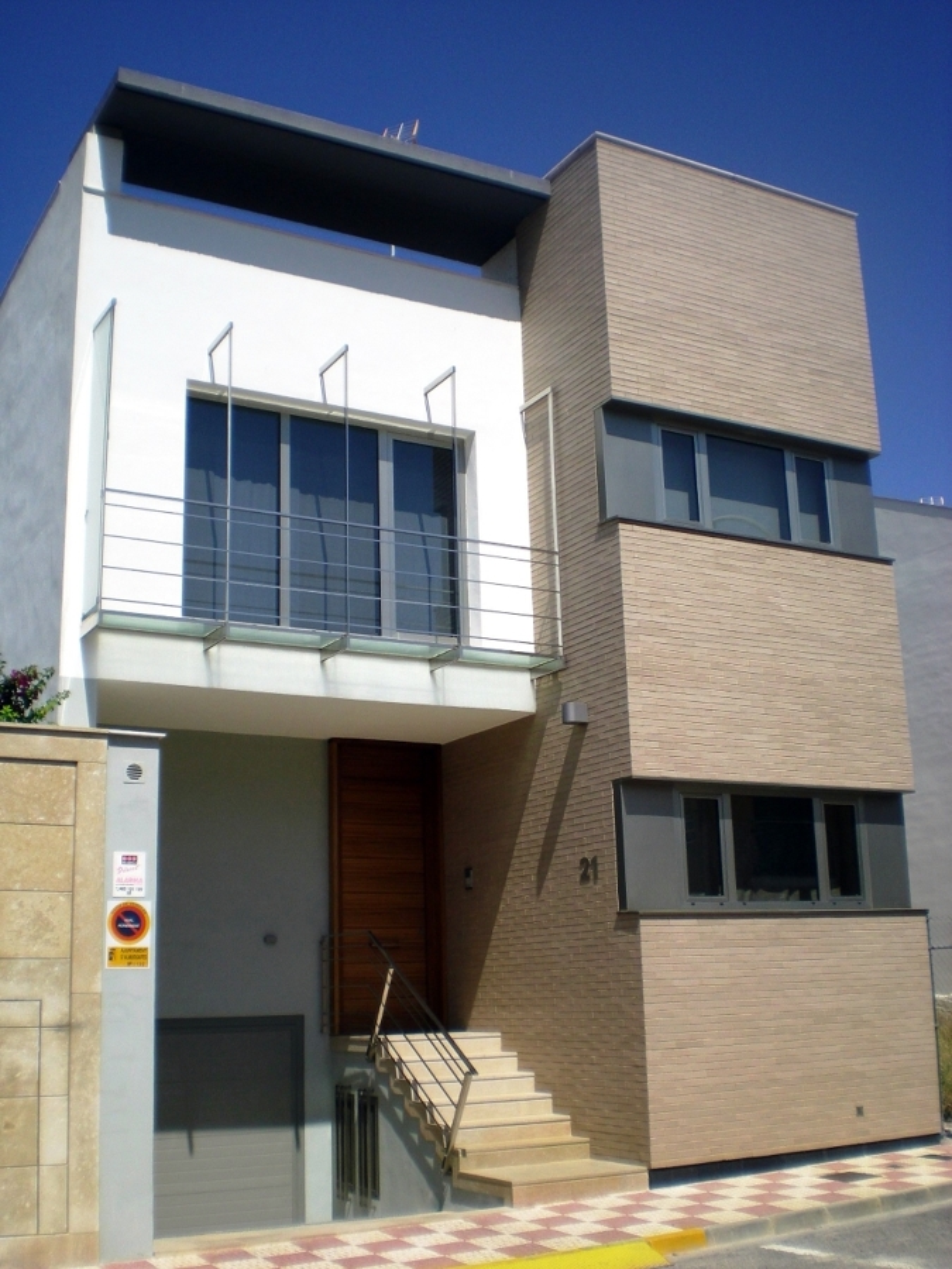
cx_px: 476
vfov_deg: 49.0
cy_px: 634
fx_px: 1393
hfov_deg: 37.7
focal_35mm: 38
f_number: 4.6
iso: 50
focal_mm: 6.3
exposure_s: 1/622
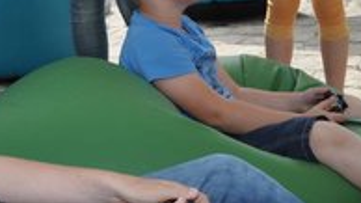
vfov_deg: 10.3
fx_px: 1110
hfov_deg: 18.4
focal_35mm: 116
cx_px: 108
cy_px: -47
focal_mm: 22
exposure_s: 1/200
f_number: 11
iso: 200
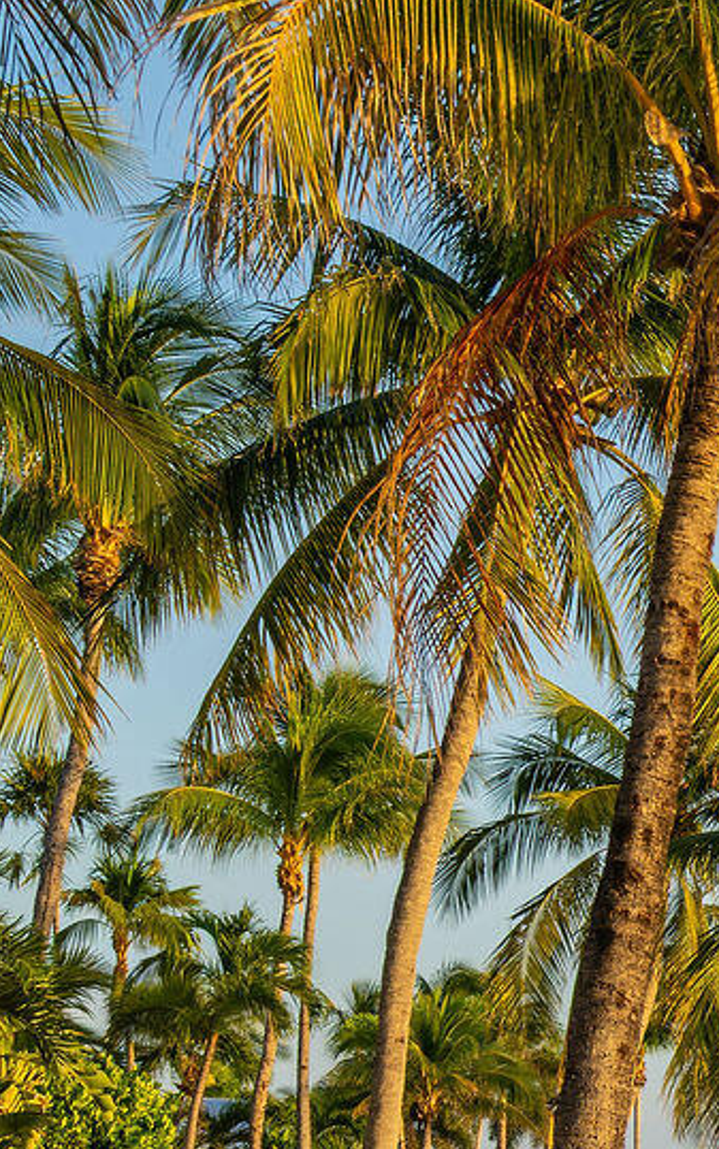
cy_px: 1240
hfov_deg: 9.6
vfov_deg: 17.3
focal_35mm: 117
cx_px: 1892
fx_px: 3667
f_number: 8
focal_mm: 30
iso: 200
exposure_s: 1/200
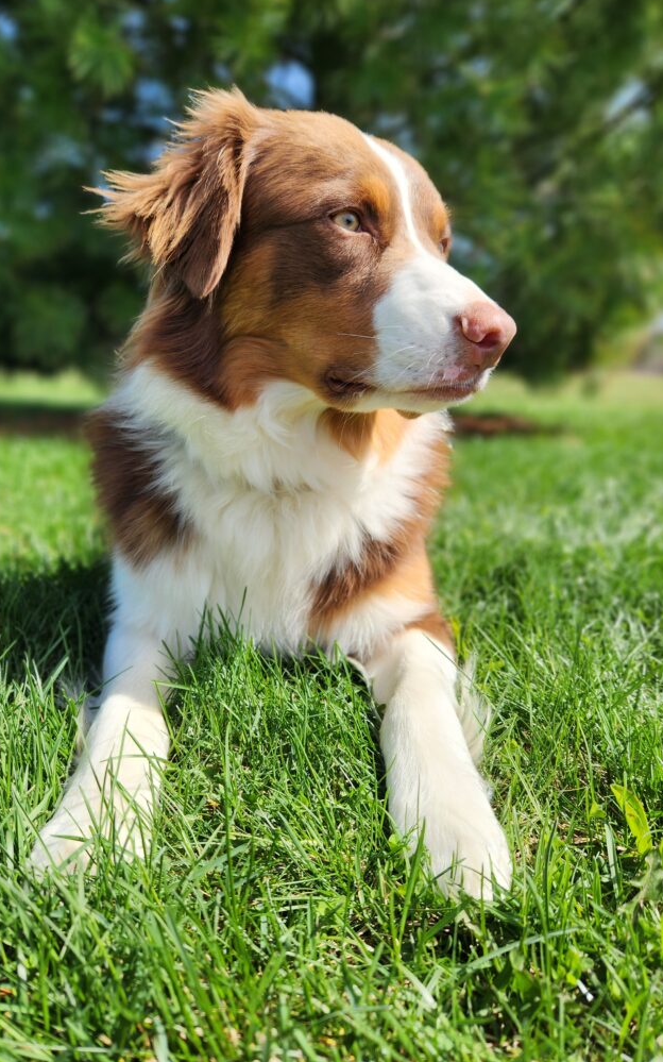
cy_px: 536
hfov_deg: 49.3
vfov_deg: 72.6
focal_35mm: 25
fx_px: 723
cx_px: 320
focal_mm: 5.4
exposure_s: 1/1151
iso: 20
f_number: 1.8
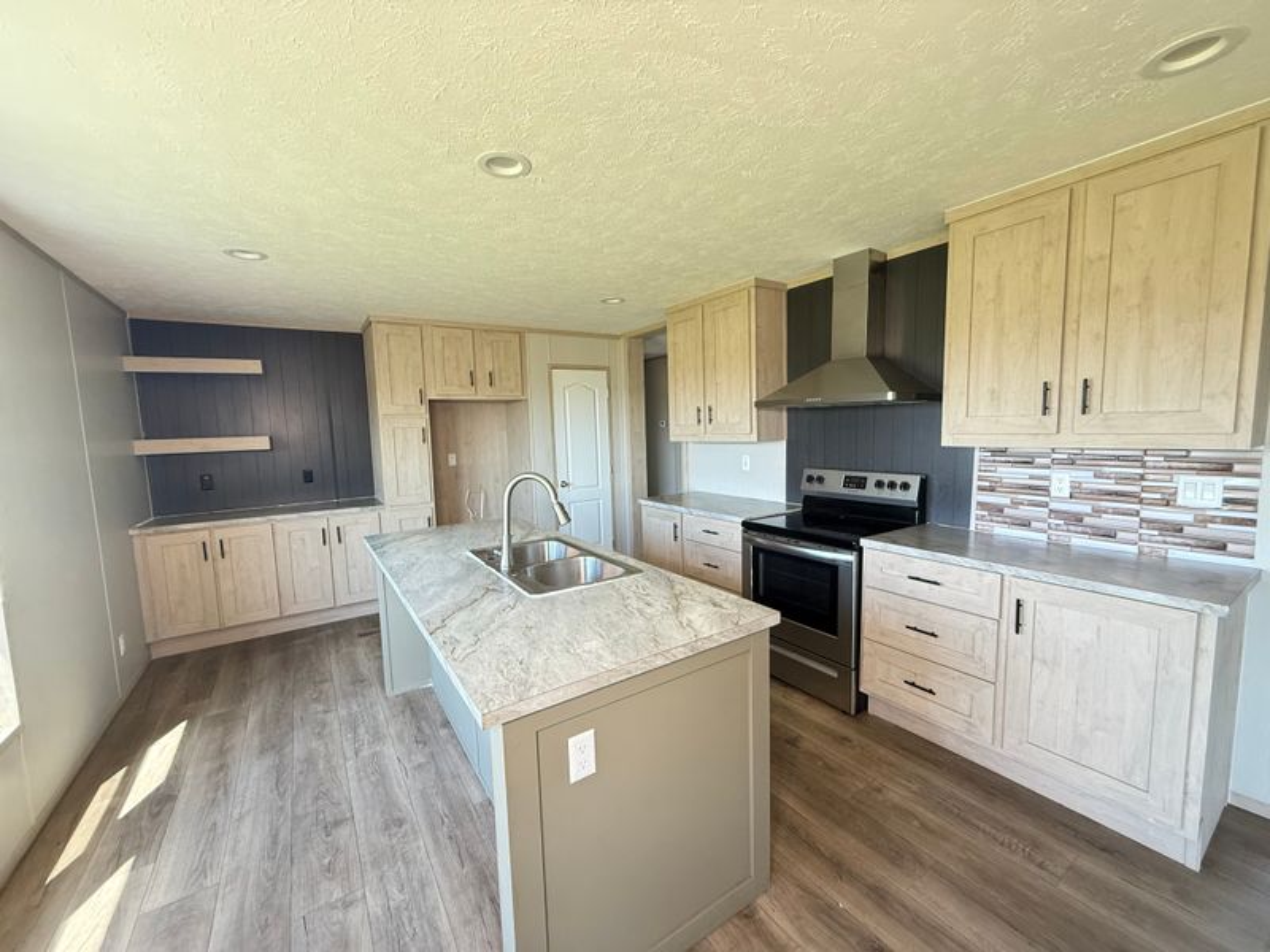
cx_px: 635
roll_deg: +1.2
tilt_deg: -5.5
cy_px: 476
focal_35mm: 14
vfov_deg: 85.7
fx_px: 514
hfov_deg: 102.1
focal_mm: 2.22
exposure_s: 1/99
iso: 320
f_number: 2.2
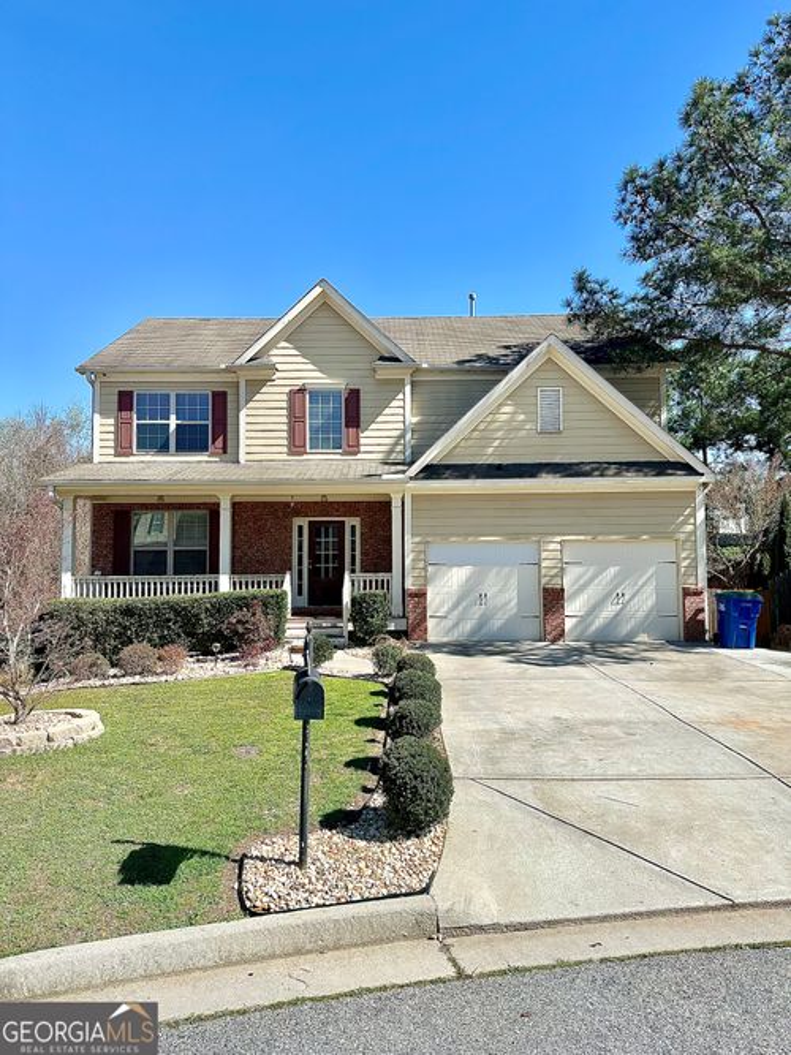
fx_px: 731
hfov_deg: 56.8
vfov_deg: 71.6
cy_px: 528
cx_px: 396
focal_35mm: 24
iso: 80
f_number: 1.78
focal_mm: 6.86
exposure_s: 1/5000
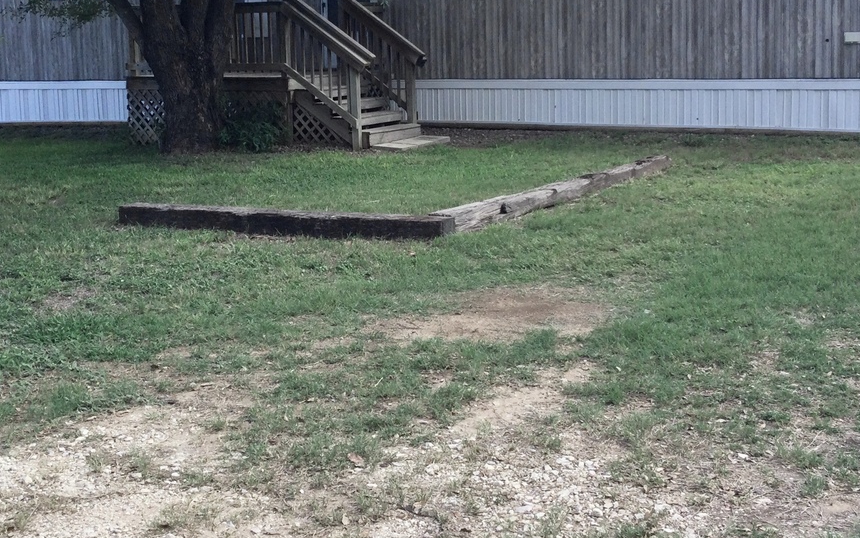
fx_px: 1289
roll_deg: +0.0
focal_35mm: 55
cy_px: 160
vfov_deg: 23.4
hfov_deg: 36.9
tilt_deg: -7.7
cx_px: 400
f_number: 2.4
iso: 25
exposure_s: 1/416
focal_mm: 3.3
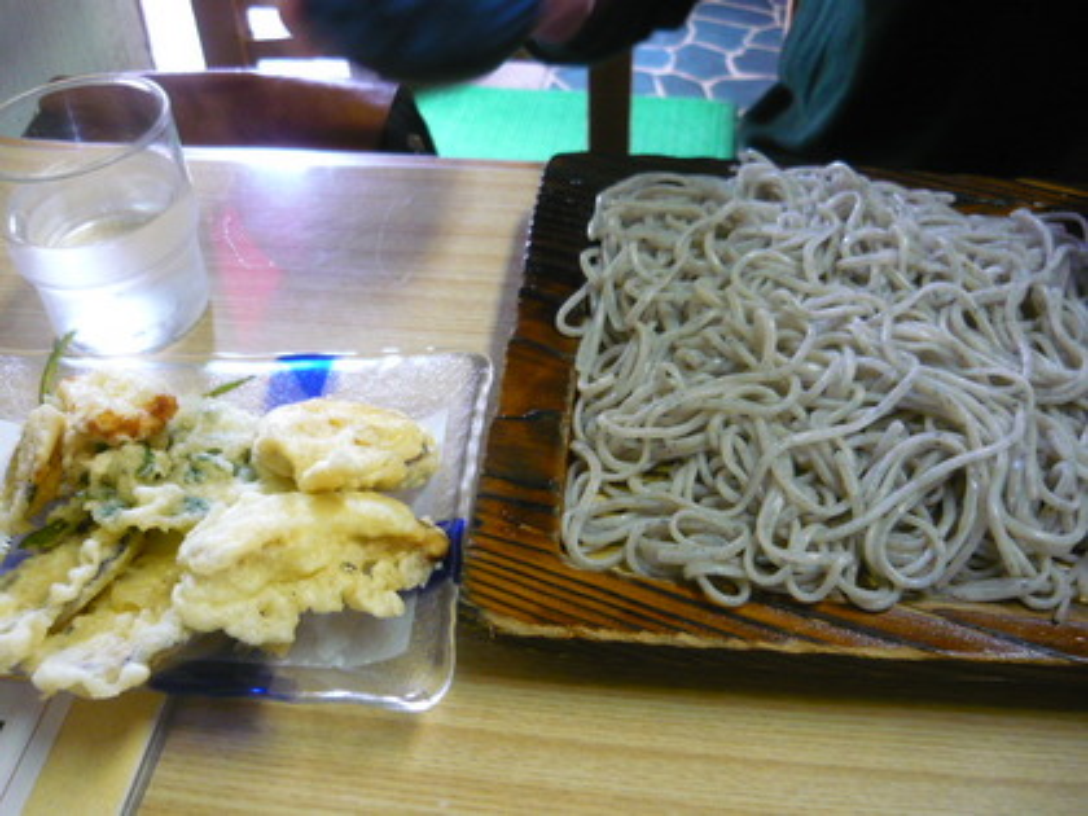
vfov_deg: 42.9
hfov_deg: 55.4
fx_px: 1037
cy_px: 408
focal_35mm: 33
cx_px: 544
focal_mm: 5.5
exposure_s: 1/30
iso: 320
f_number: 2.8
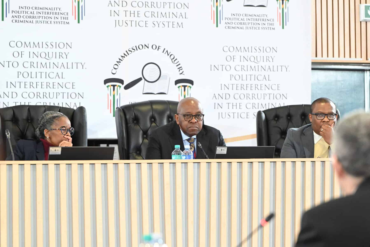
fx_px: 1080
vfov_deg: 13.1
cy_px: 124
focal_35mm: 105
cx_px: 185
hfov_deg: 19.4
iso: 6400
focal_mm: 105
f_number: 3.5
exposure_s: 1/500
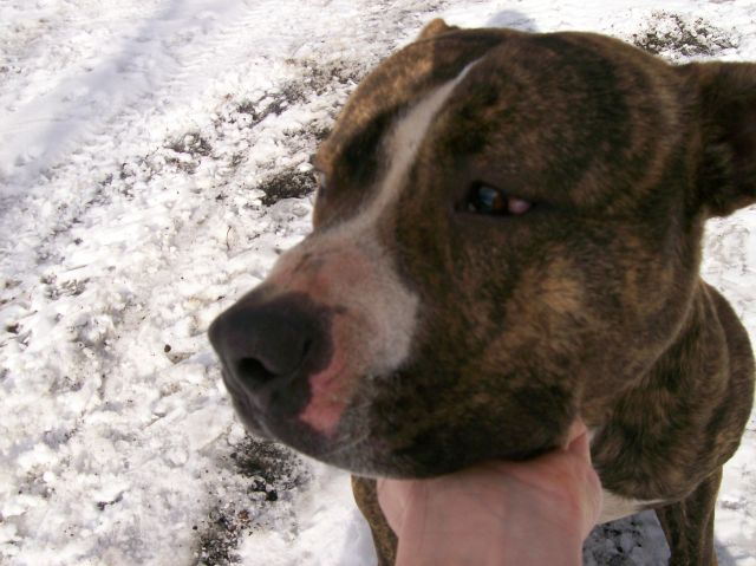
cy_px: 283
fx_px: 786
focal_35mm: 36
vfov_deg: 39.6
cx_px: 378
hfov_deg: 51.4
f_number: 4.8
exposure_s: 1/630
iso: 80
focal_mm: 6
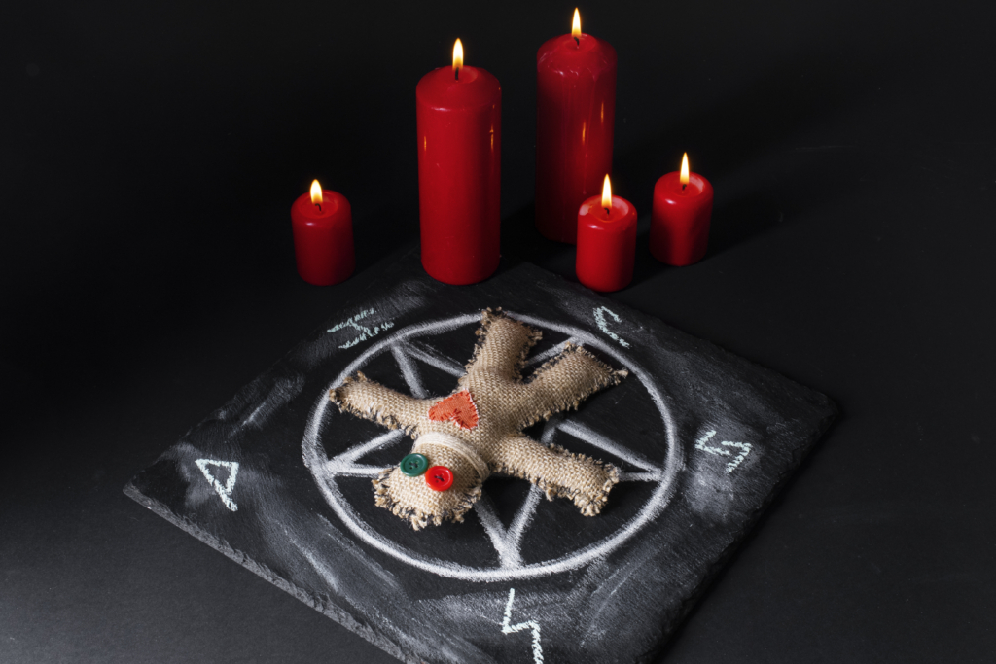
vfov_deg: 25.5
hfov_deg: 37.5
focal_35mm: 53
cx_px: 498
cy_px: 332
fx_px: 1466
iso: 500
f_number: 13
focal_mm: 35
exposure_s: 1/100
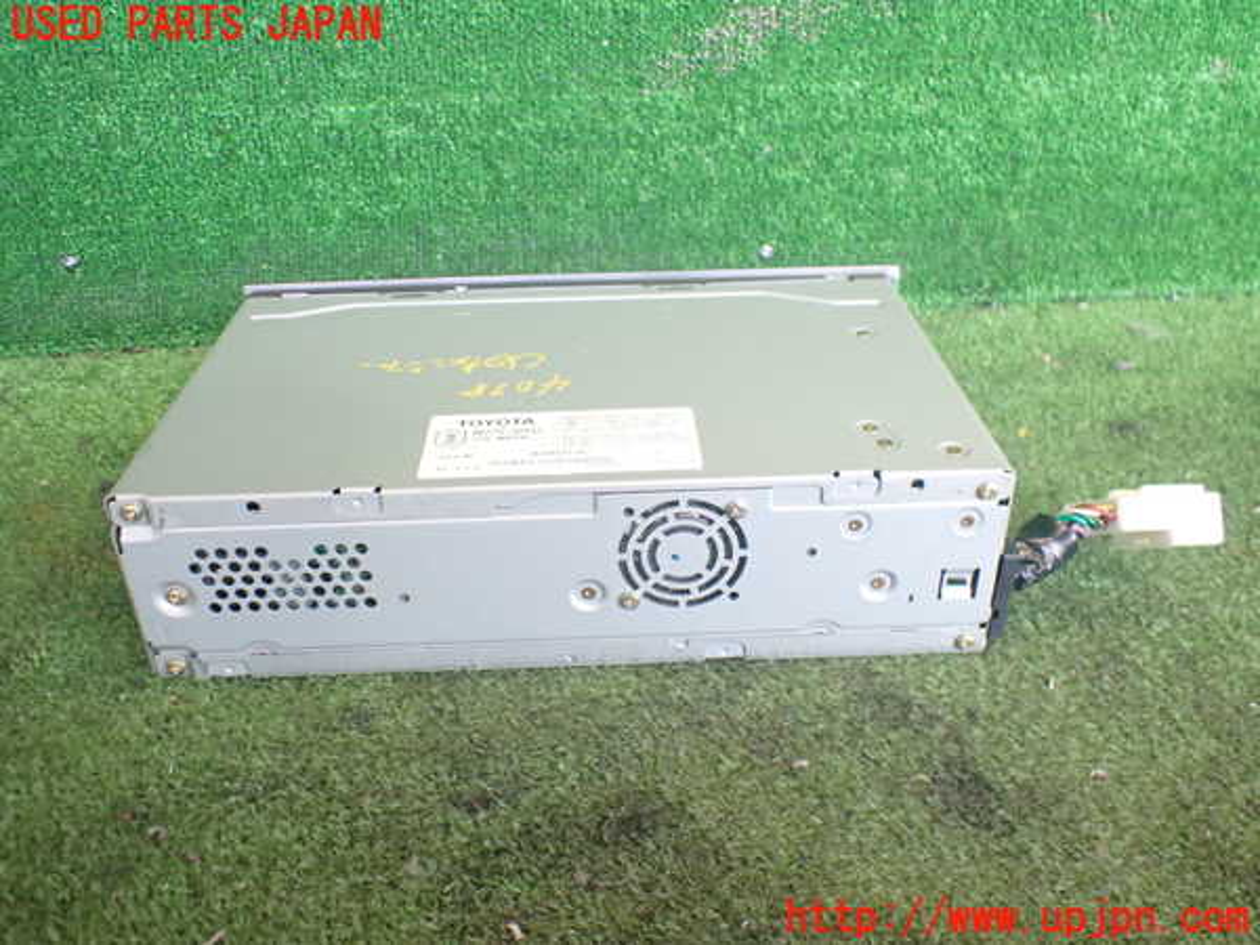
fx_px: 1092
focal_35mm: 30
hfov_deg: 60.0
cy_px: 472
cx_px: 630
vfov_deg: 46.8
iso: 640
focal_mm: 5.4
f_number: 2.3
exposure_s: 1/125
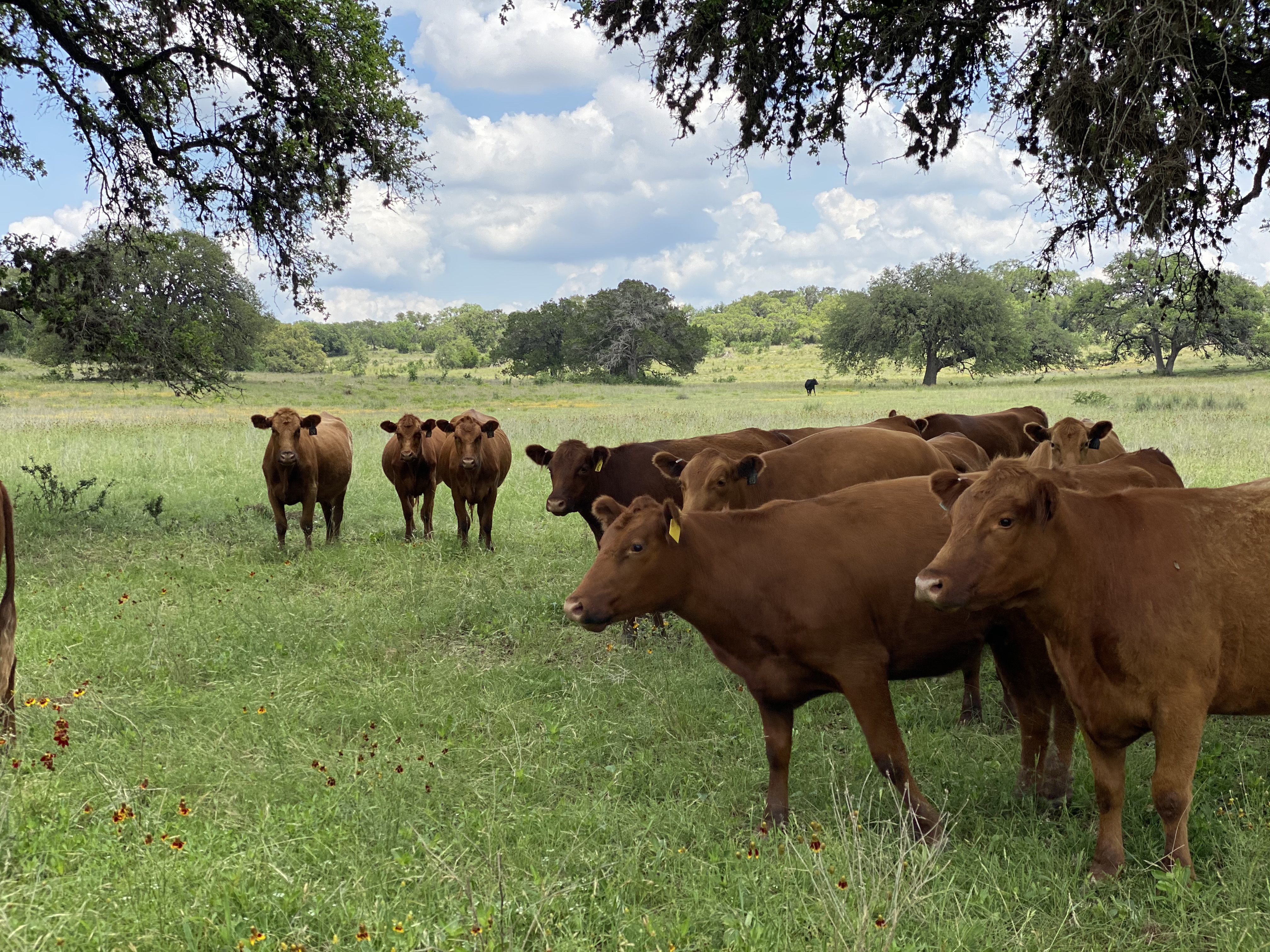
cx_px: 635
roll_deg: +1.4
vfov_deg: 28.0
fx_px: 1908
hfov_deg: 36.8
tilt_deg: -3.1
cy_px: 476
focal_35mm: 52
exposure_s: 1/1115
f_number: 2
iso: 20
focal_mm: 6
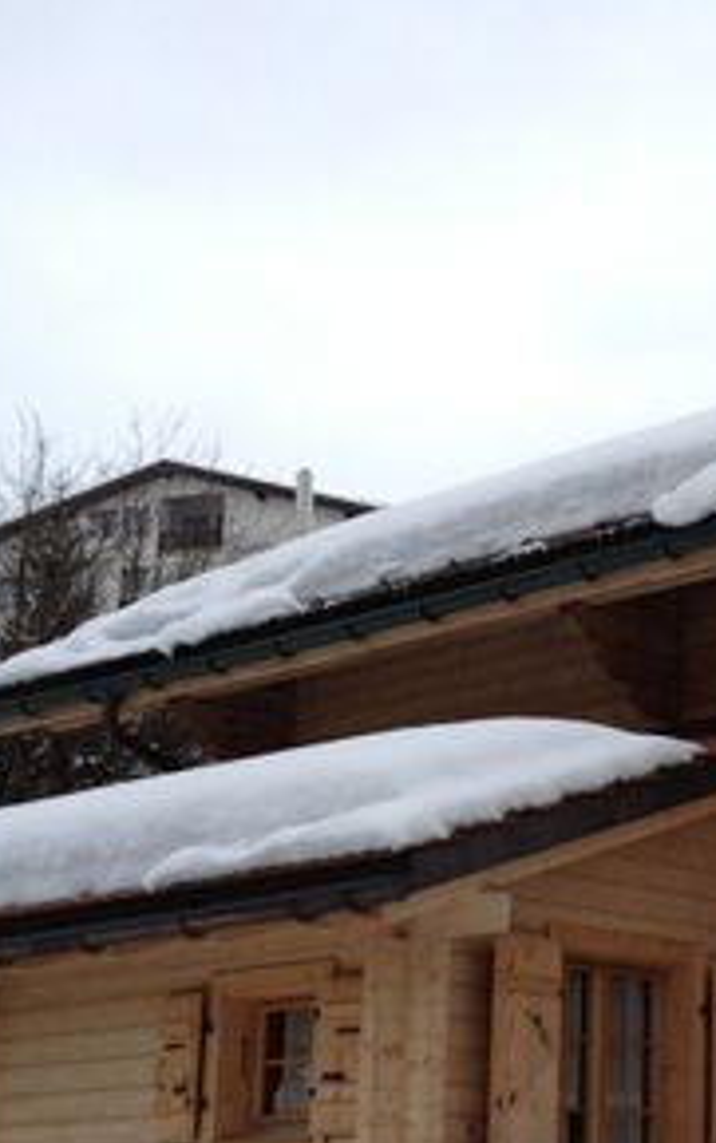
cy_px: 716
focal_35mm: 77
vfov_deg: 26.7
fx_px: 2400
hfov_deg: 16.4
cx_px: 819
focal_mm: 4.28
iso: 50
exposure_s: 1/349
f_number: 2.4
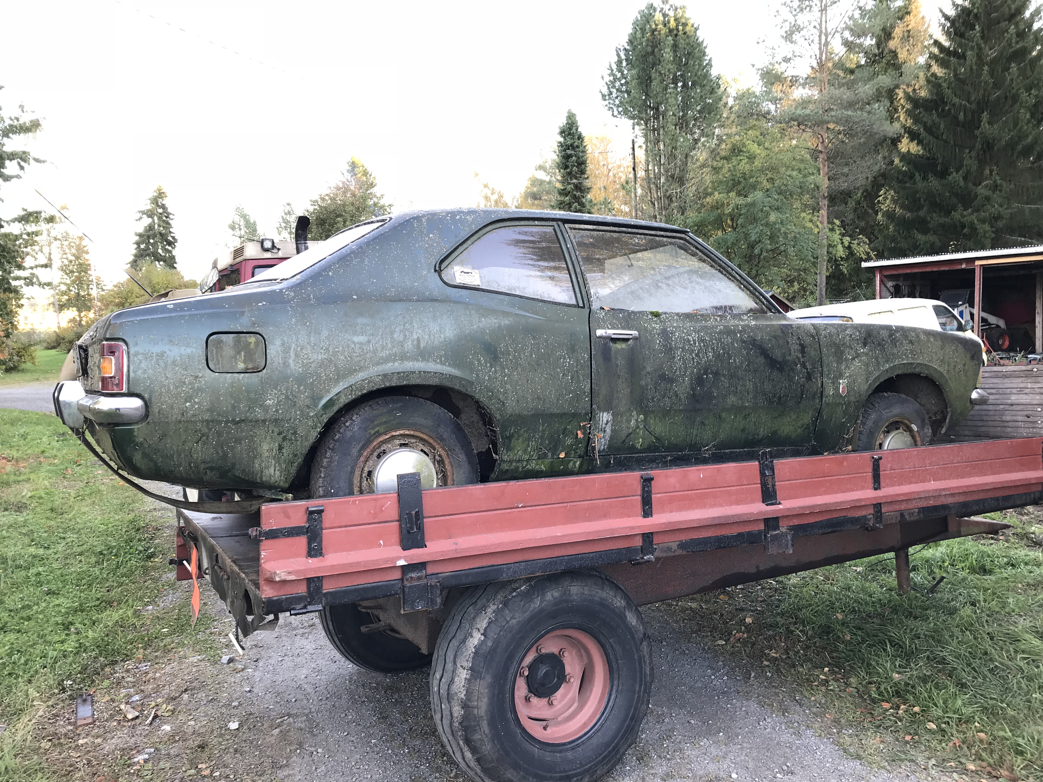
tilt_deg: -6.3
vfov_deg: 49.7
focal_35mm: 28
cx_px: 522
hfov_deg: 63.4
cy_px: 391
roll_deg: +1.8
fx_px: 844
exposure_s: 1/33
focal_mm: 3.99
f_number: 1.8
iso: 25
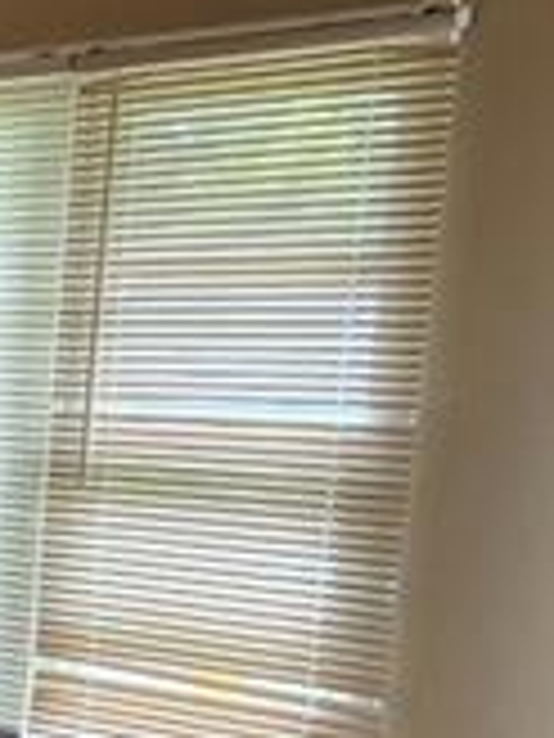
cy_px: 670
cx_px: -671
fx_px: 1728
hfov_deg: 14.1
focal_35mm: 81
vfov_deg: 23.5
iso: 125
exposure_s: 1/60
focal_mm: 2.2
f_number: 2.2
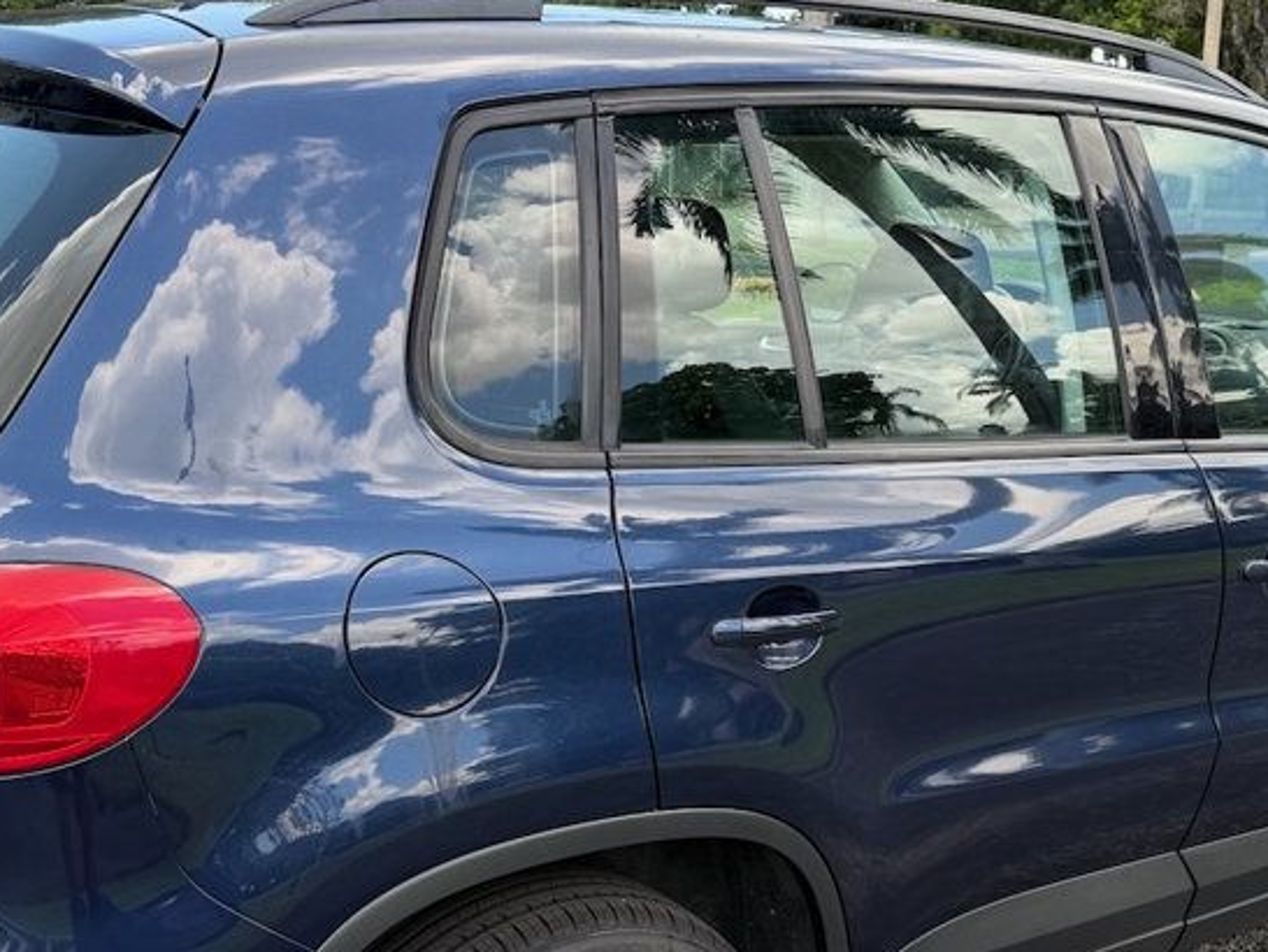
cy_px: 659
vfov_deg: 31.9
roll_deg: -1.8
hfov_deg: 42.0
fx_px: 1649
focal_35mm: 45
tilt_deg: -17.1
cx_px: 678
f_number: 1.78
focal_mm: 6.76
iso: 80
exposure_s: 1/617
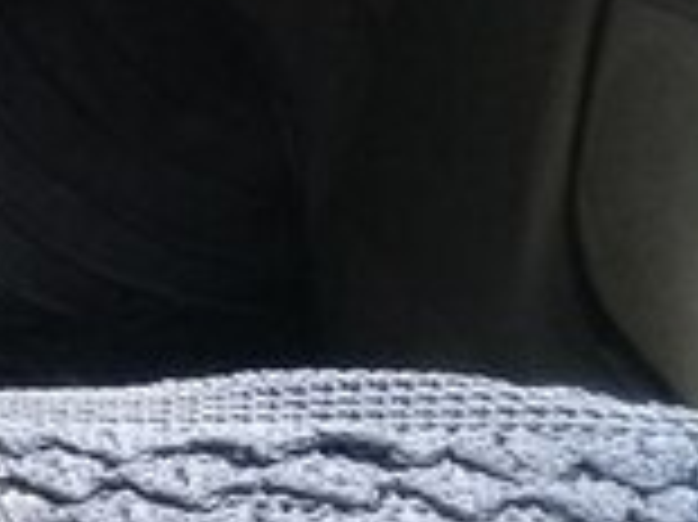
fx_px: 2660
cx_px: -707
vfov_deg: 11.2
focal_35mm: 132
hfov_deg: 13.0
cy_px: 205
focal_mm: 3.3
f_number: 2.2
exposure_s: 1/100
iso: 64
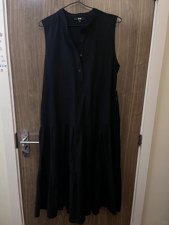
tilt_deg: -15.1
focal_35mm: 26
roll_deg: -0.4
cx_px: 84
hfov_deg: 53.1
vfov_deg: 67.3
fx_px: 169
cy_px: 112
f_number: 1.6
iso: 640
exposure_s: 1/33
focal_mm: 5.1
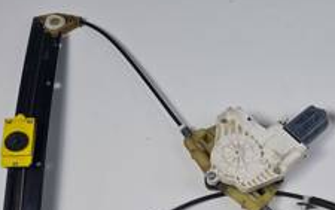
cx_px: 265
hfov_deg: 39.5
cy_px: 180
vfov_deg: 25.7
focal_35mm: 49
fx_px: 448
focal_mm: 5.4
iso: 50
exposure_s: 1/574
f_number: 1.8
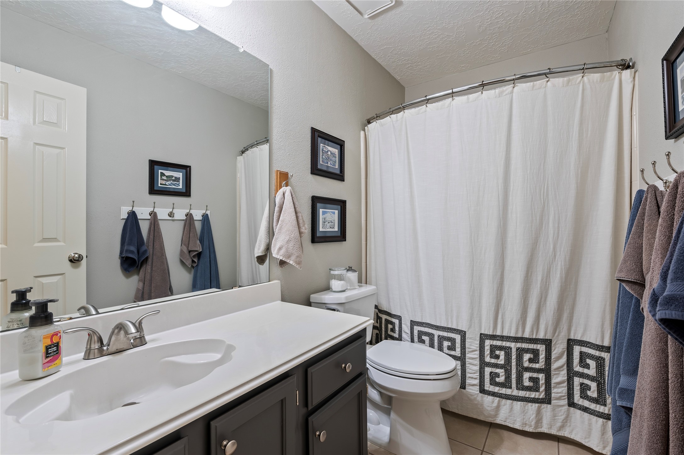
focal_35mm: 16
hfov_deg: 96.8
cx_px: 342
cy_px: 228
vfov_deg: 73.7
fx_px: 304
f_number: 6.3
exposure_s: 1/2
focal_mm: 16
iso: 125
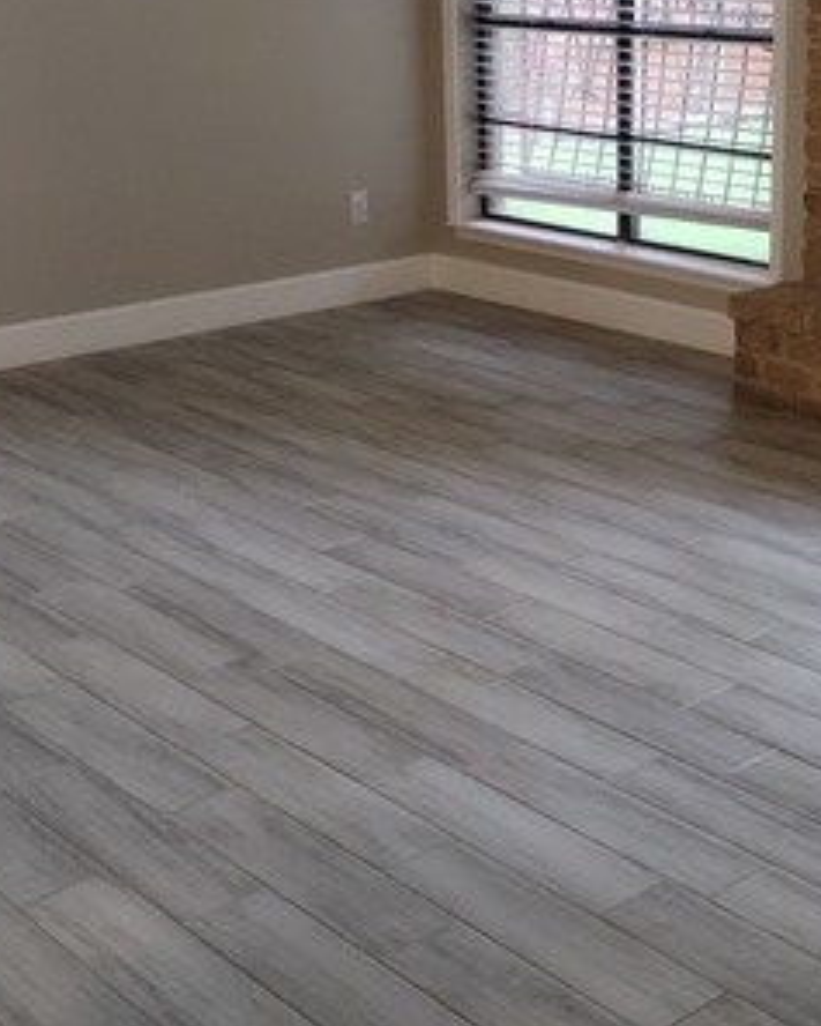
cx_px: 617
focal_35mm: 59
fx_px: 1791
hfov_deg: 25.5
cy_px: 360
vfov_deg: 31.7
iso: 366
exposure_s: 1/30
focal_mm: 4.27
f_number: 1.8
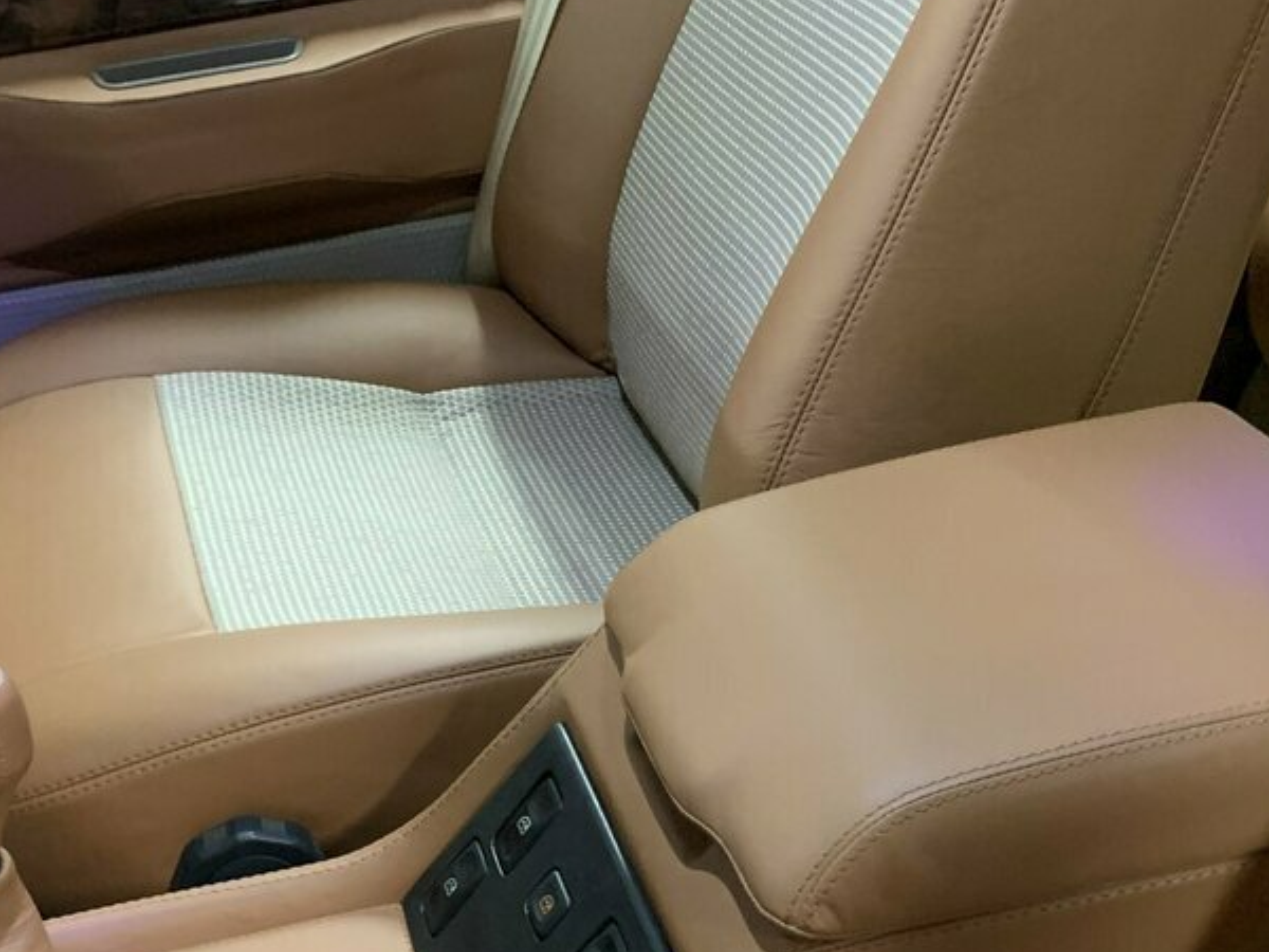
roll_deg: +5.7
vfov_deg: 27.4
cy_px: 783
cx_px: 499
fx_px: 1906
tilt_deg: -35.5
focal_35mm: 52
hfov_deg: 36.7
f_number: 1.8
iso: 500
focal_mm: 4.25
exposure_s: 1/25
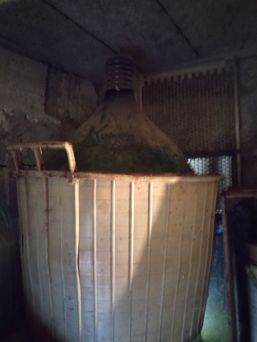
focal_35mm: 26
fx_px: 257
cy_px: 171
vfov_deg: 67.3
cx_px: 128
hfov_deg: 53.1
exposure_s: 1/10
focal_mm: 4.75
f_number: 1.8
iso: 15374
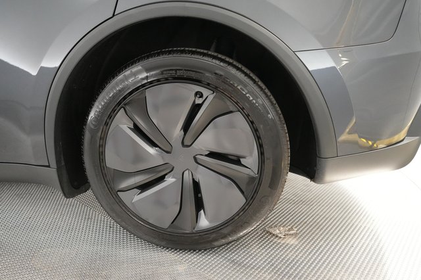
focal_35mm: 28
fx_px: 327
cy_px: 140
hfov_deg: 65.5
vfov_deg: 46.4
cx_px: 210
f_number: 2.8
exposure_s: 1/250
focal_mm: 28
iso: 8000
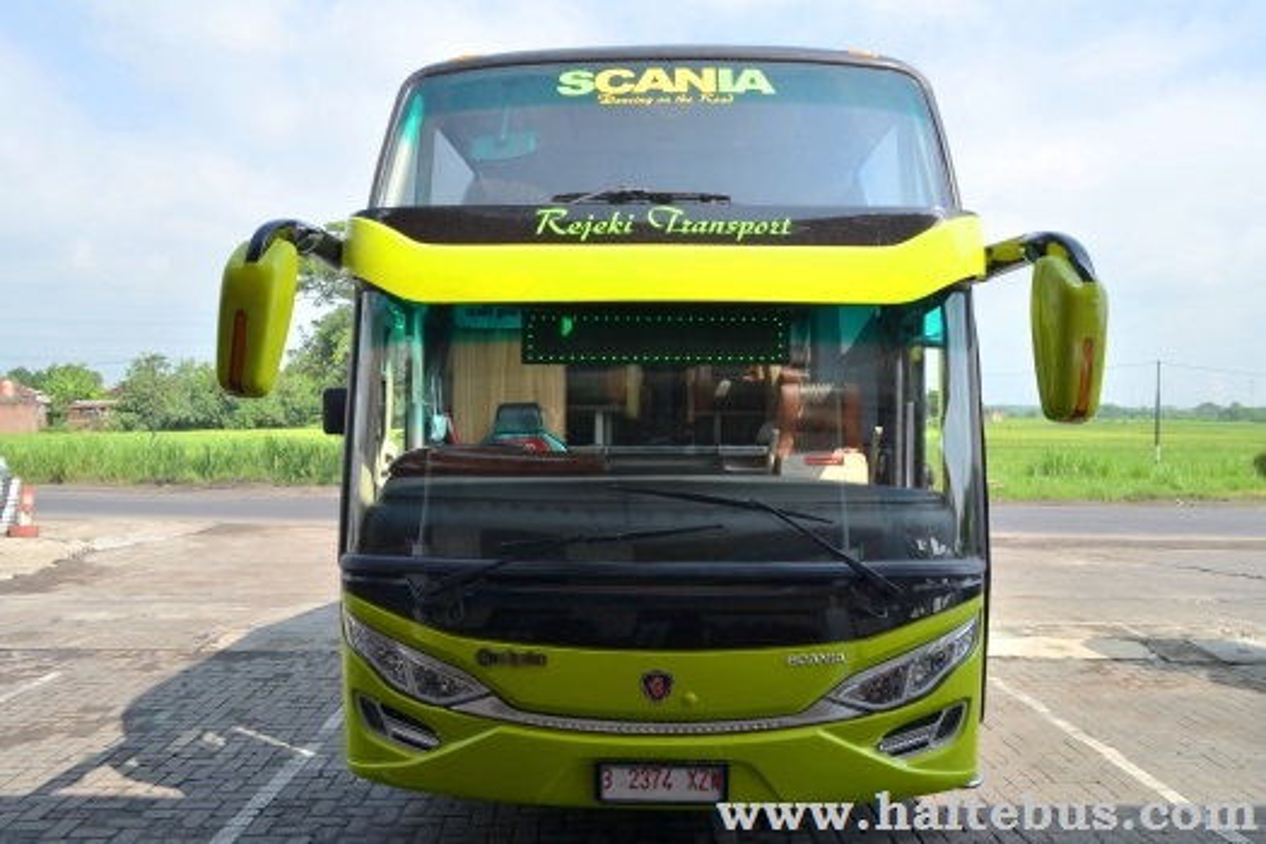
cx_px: 633
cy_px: 422
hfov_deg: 61.9
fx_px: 1055
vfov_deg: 43.6
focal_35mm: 30
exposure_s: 1/320
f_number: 8
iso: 220
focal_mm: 20
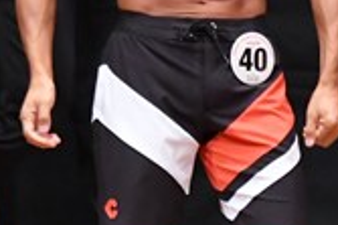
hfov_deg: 1.6
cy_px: 93
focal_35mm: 1322
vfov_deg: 1.0
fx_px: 12400
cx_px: 355
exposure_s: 1/400
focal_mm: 190
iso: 6400
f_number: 5.6
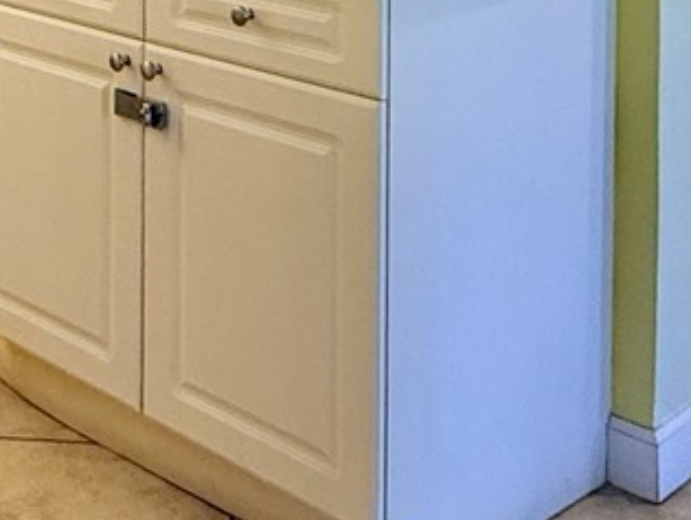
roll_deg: -0.4
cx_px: 7
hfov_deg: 26.0
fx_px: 1419
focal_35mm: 71
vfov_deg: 18.5
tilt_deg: -0.7
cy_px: -255
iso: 200
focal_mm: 2.22
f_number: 2.2
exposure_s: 1/120
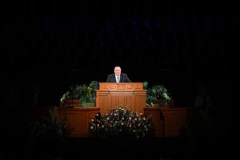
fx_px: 1216
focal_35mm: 182
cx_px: 120
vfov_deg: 7.5
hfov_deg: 11.3
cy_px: 80
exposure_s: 1/160
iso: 1250
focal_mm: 180
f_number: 2.8
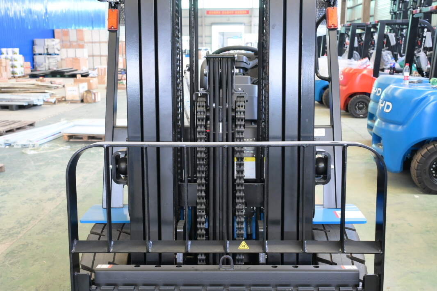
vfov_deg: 36.9
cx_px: 218
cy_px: 146
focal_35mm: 36
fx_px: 437
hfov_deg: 53.1
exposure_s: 1/200
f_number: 4
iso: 3200
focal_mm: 24
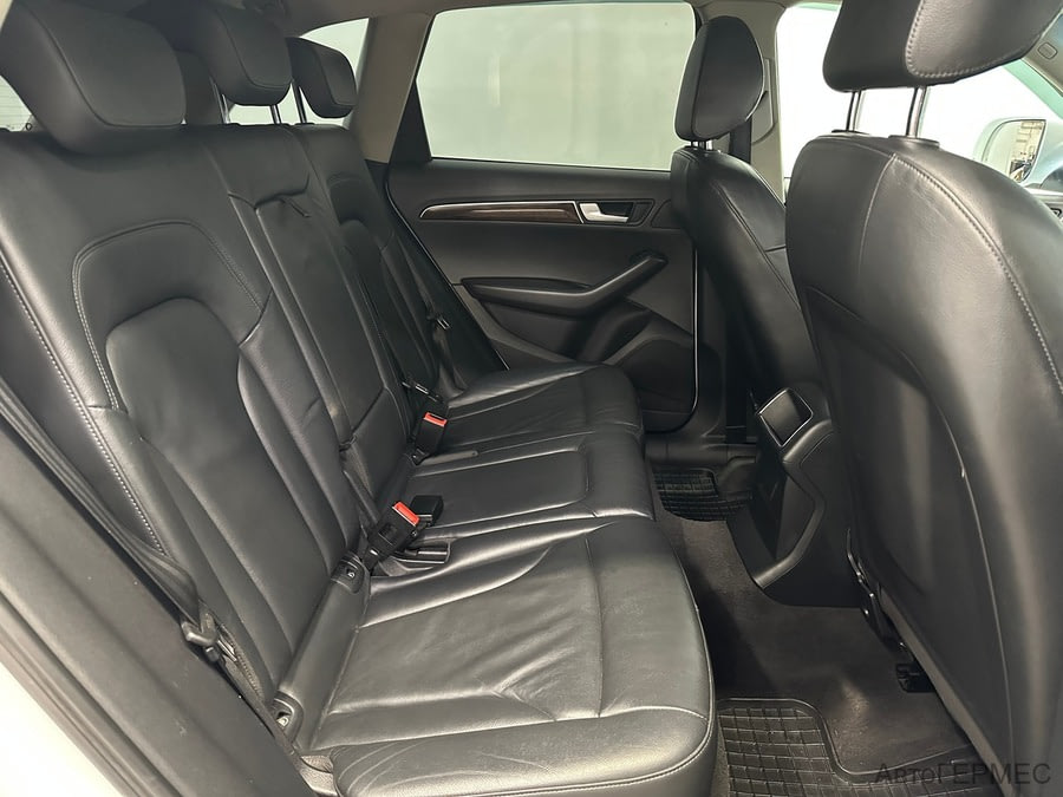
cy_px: 398
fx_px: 737
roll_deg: -1.3
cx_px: 532
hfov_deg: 71.6
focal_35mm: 24
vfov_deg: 56.8
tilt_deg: -20.6
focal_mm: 6.86
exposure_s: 1/25
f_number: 1.78
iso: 1000
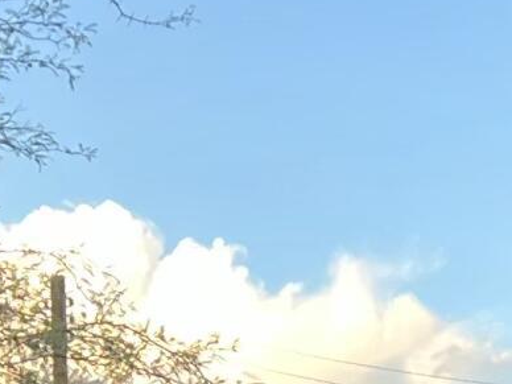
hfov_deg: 9.7
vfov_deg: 6.9
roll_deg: -1.2
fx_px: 2973
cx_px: 573
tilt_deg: -4.5
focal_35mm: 201
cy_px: 982
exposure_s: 1/173
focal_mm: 5.7
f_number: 1.5
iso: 40
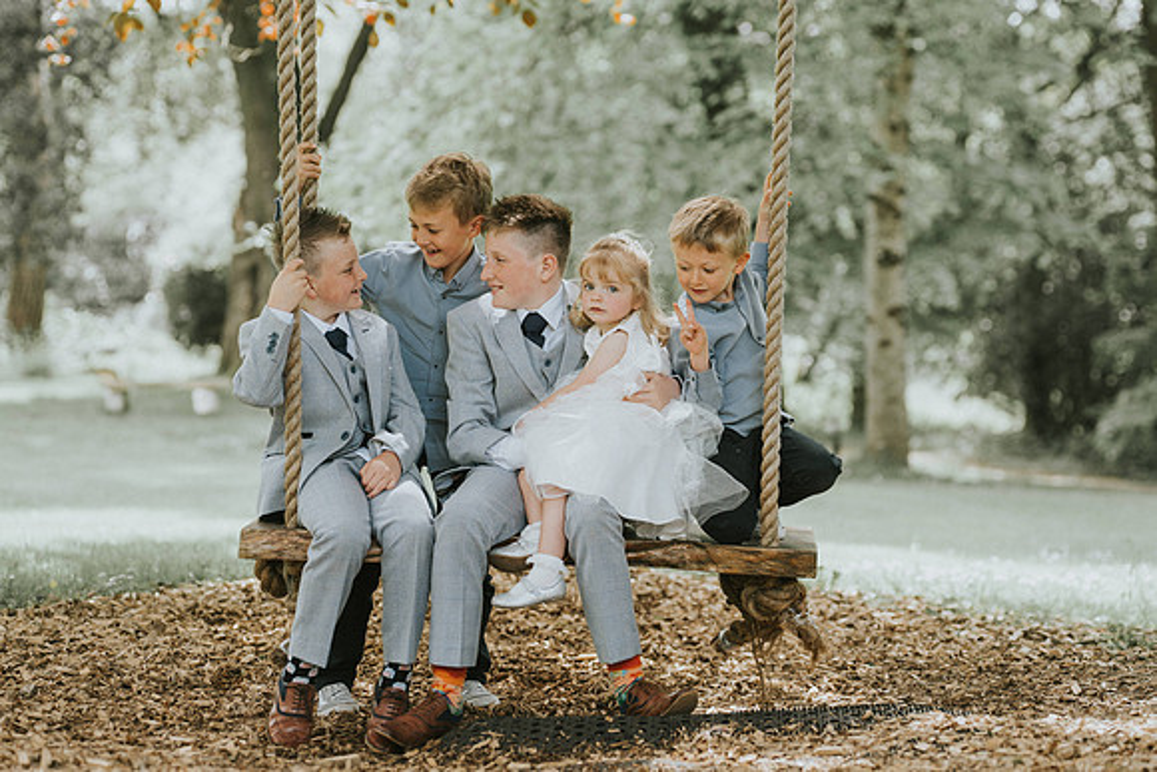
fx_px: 3035
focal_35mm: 94
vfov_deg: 14.5
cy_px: 338
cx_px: 594
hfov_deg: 21.6
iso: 100
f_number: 2.8
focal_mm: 84
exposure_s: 1/200
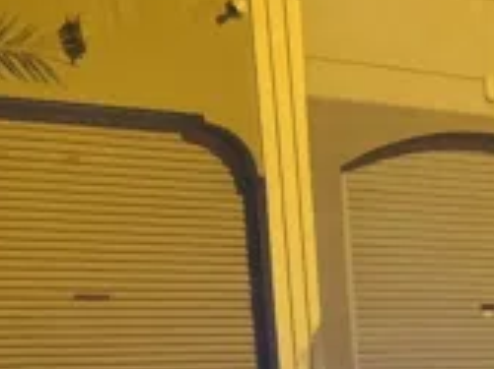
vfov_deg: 14.5
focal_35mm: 92
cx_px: 884
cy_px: 614
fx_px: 1312
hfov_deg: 17.4
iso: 1000
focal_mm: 6.76
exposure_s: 1/33
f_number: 1.78
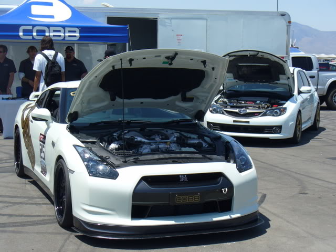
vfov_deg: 21.3
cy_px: 126
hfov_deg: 28.2
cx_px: 168
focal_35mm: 69
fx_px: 670
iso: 80
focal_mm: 11.4
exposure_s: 1/320
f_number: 6.4
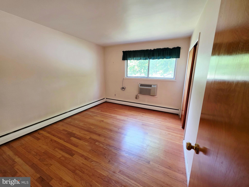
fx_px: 94
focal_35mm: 13
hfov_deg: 106.2
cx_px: 124
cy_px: 94
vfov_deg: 89.9
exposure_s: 1/60.2
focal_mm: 2.2
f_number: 1.9
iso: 160
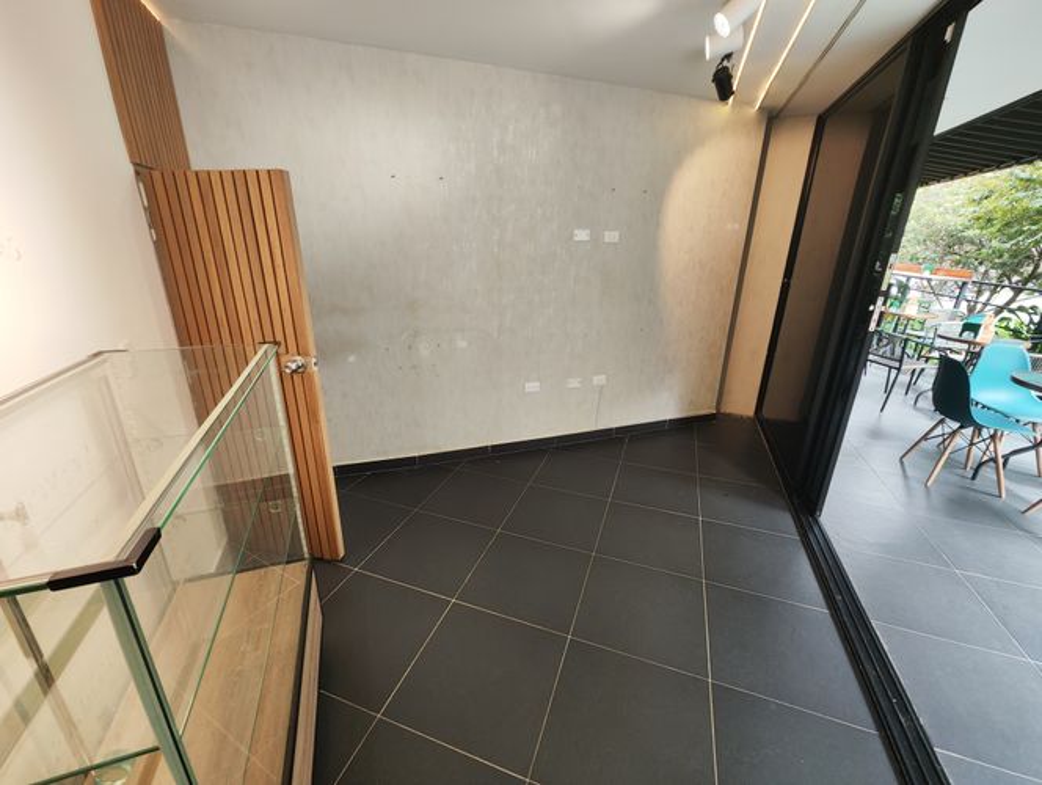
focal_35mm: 14
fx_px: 422
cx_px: 521
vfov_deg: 85.8
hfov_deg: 102.0
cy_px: 392
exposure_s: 1/60
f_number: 2.2
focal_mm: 2.16
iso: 118
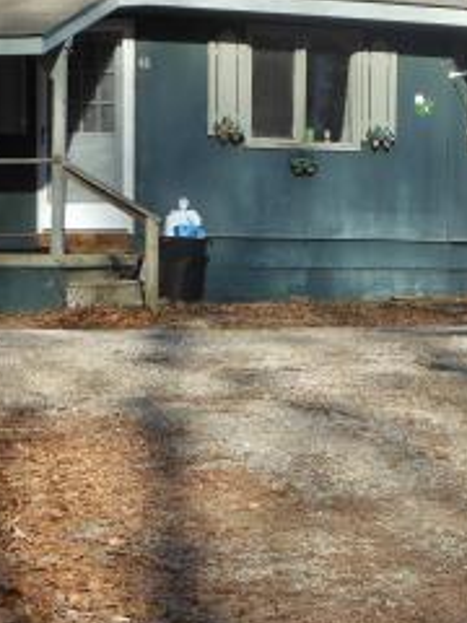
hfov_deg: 10.7
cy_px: 288
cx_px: 462
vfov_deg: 14.3
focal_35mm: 138
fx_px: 2482
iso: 80
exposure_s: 1/320
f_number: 4.1
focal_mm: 10.2
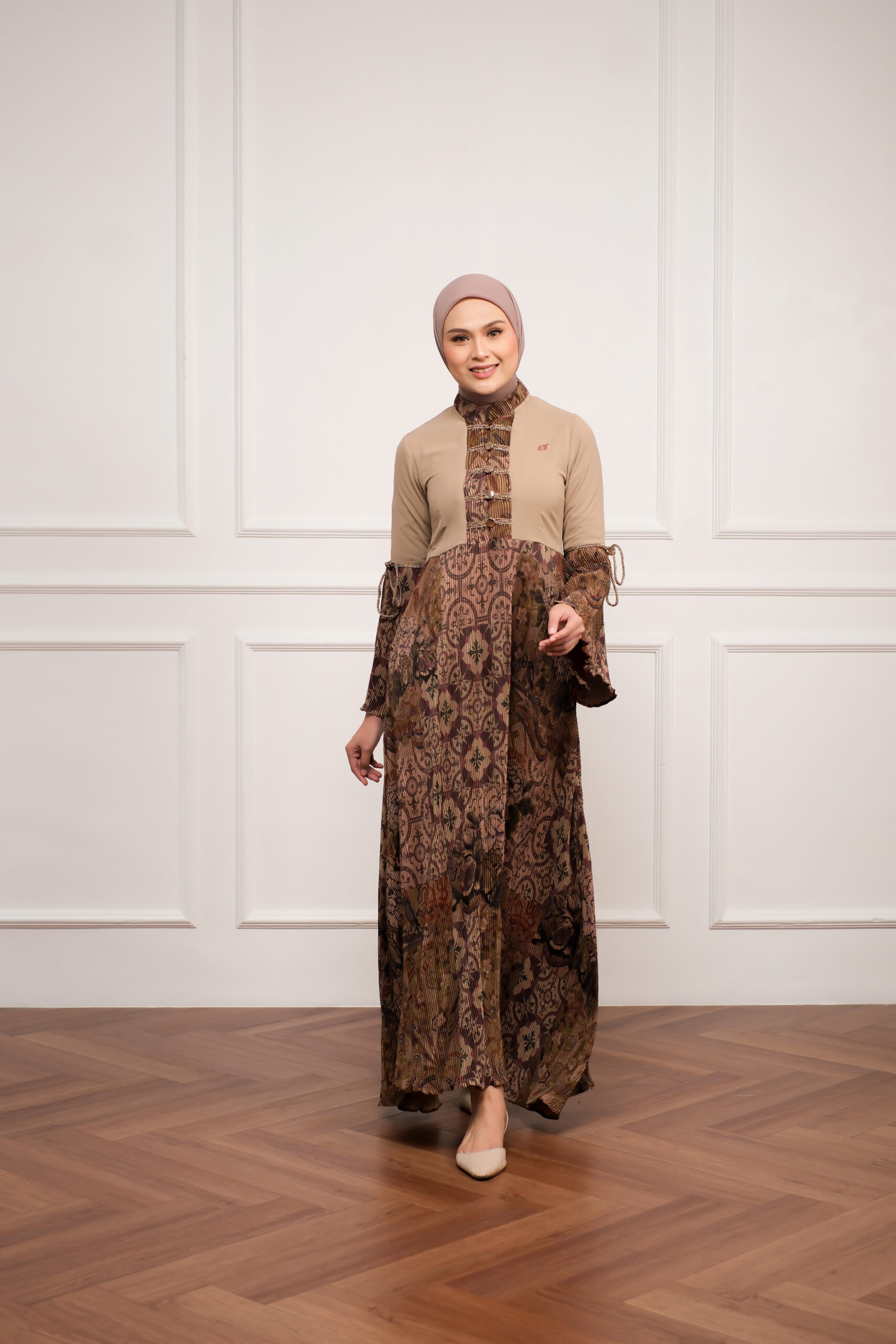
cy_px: 672
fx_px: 1978
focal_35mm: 53
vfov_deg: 37.5
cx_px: 448
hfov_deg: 25.5
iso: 125
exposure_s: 1/200
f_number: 5
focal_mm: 35
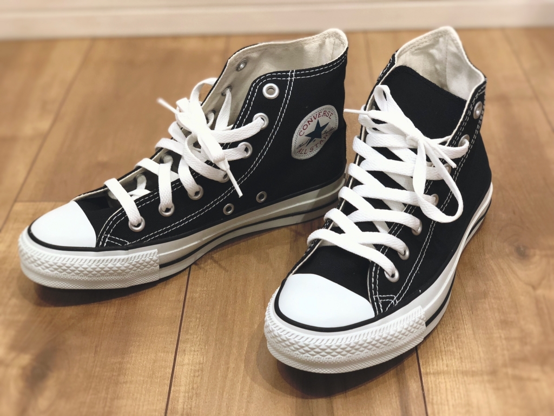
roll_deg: +2.1
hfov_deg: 36.8
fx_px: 832
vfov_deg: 28.0
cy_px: 208
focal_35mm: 52
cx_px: 277
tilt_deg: -34.0
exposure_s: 1/30
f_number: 2.4
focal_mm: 6
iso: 100
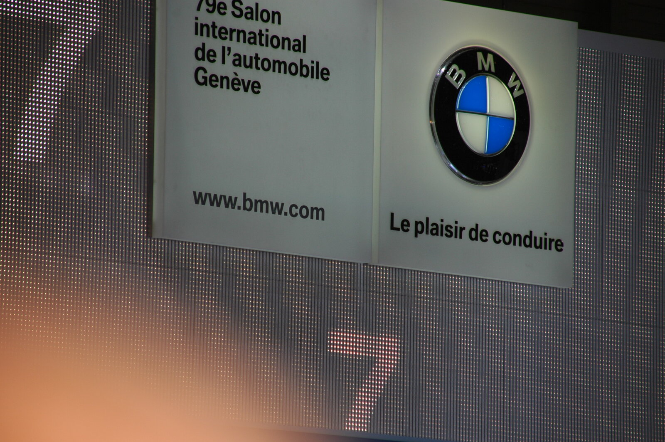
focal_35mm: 300
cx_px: 332
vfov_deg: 4.6
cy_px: 221
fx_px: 5535
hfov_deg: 6.9
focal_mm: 200
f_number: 6.3
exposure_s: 1/125
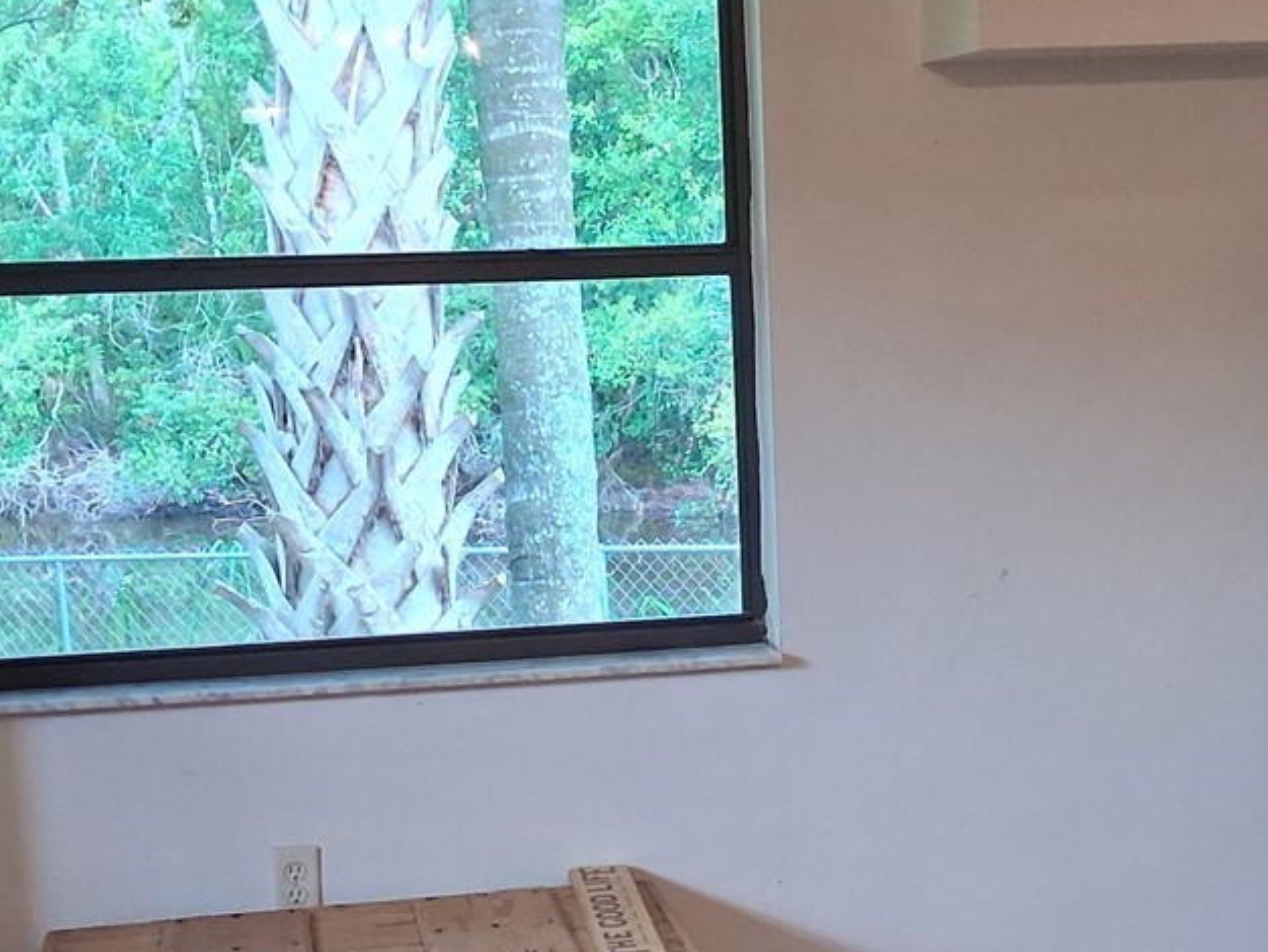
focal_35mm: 69
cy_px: 705
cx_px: 733
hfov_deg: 28.1
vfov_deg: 21.2
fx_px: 2528
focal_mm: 4
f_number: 1.8
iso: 400
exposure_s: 1/120
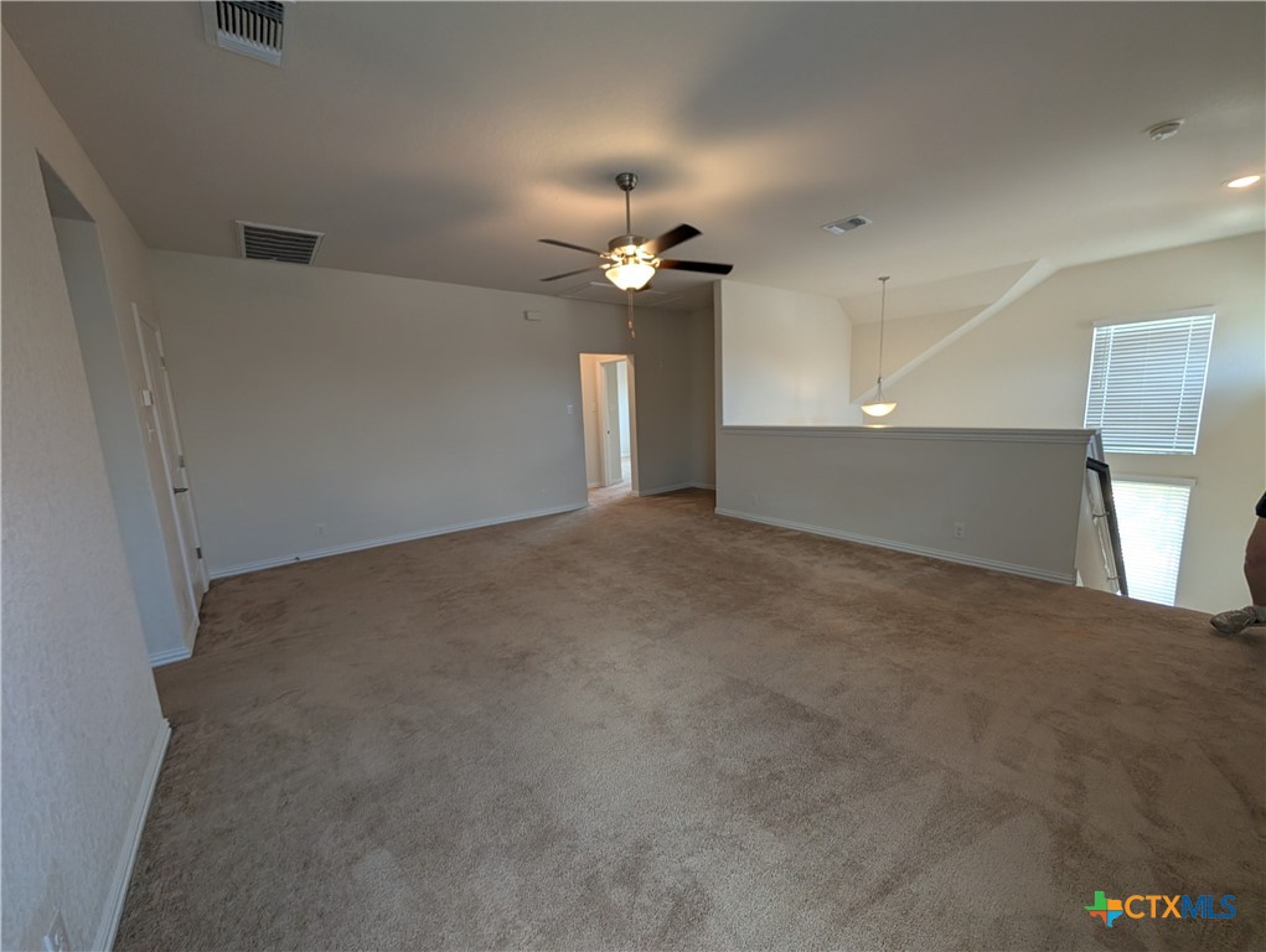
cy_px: 476
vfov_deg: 94.6
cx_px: 633
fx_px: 439
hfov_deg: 110.5
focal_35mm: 12
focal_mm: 2.02
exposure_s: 1/120
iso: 97
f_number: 1.7
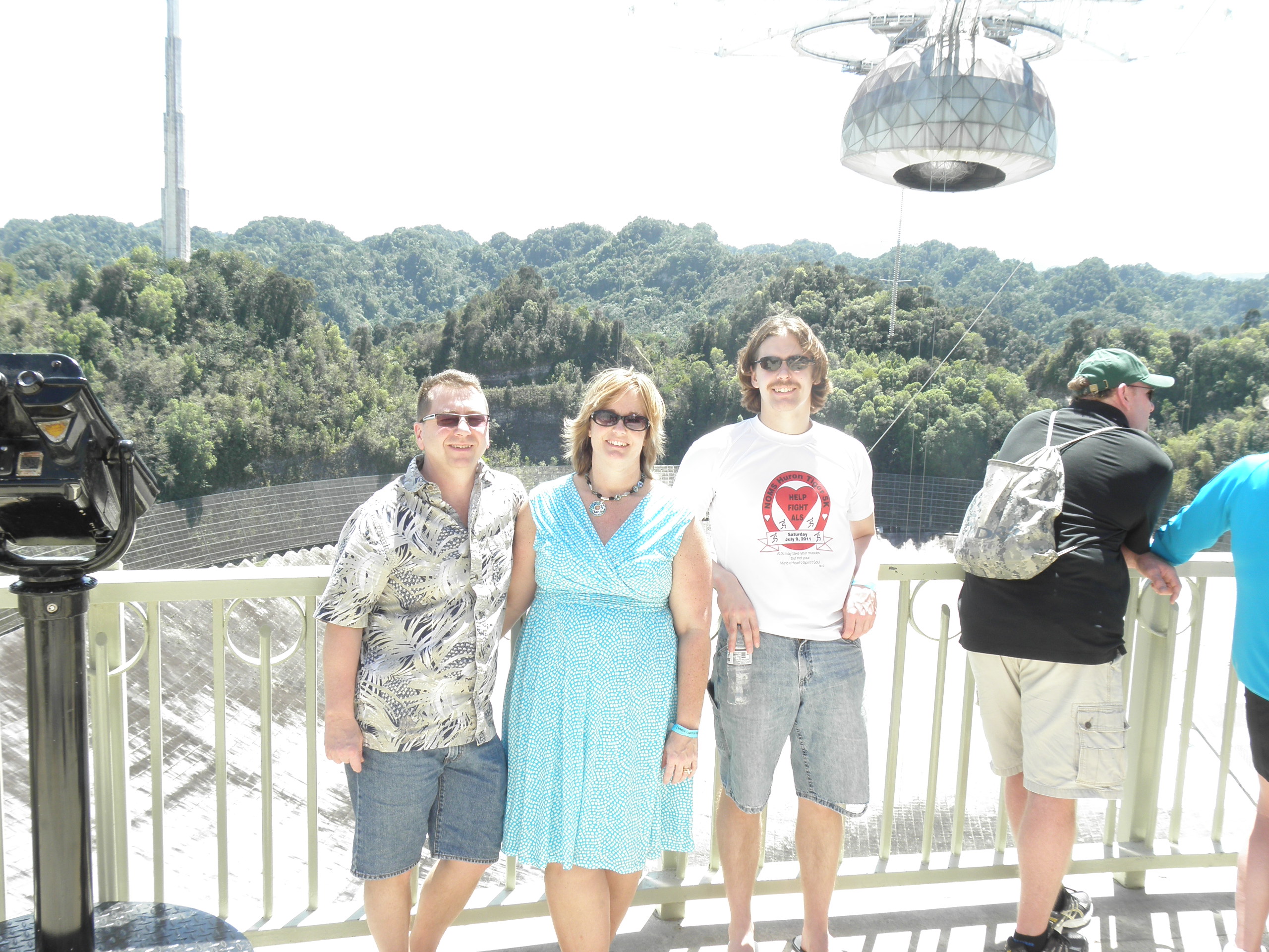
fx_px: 1246
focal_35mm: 34
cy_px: 476
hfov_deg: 54.0
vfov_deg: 41.8
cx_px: 634
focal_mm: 6.07
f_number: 5.6
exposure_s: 1/80
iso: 64
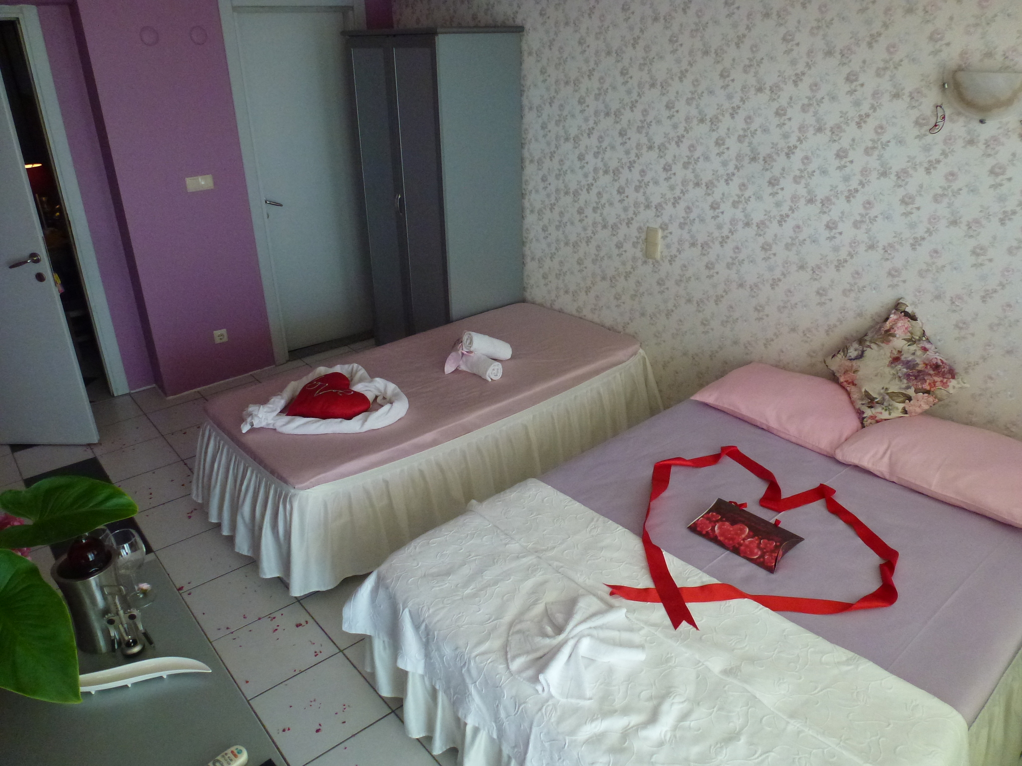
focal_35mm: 25
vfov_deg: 54.9
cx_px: 511
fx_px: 738
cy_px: 383
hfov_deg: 69.4
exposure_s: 1/60
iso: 320
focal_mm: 4.3
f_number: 3.3
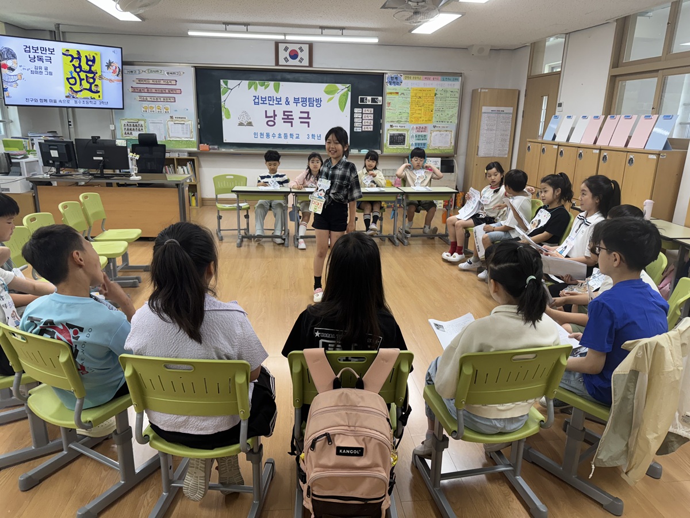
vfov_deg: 56.8
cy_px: 259
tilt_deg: -16.6
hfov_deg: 71.6
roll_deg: +0.5
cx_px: 345
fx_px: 478
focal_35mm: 24
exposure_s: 1/120
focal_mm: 6.76
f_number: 1.78
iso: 160
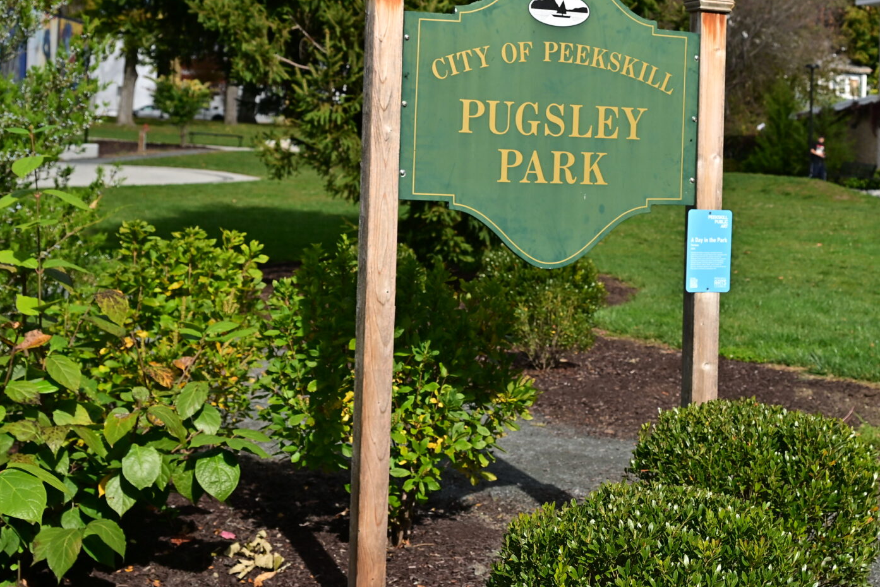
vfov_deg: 23.2
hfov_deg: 34.1
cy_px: 142
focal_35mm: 58
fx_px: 1416
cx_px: 601
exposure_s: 1/2500
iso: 250
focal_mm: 31.5
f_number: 5
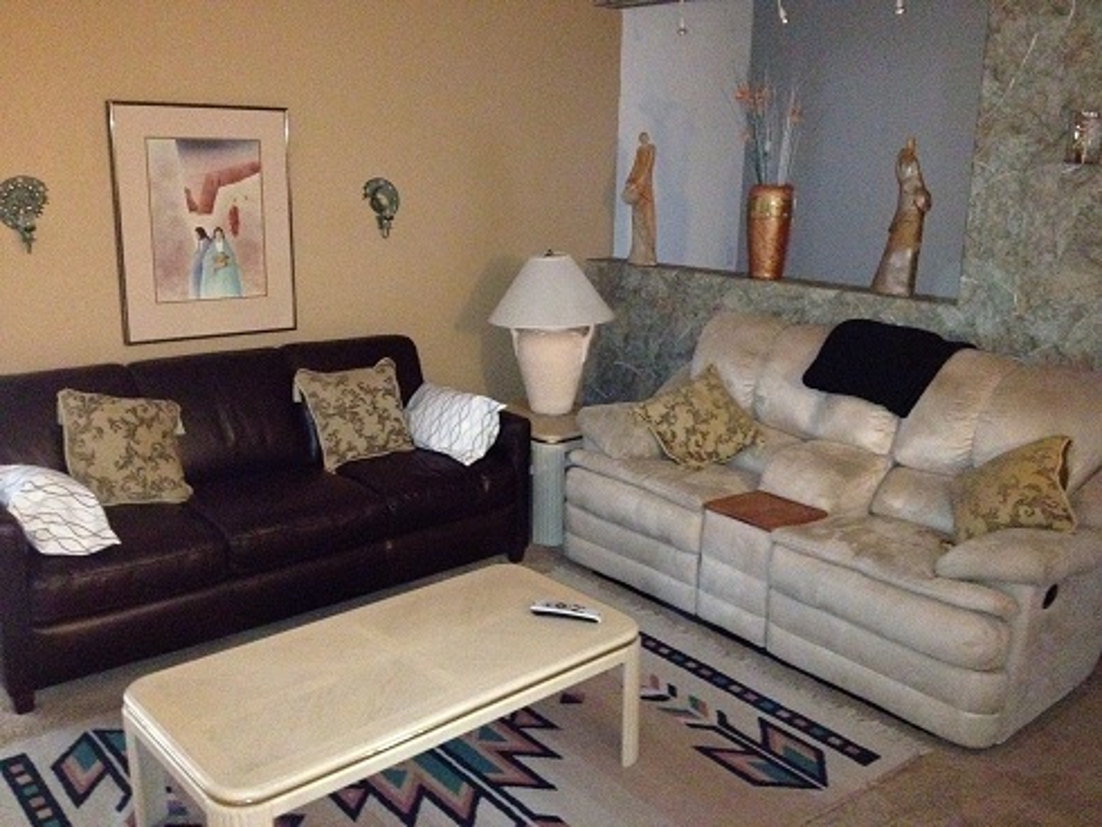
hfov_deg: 52.6
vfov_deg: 40.7
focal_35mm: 35
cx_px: 551
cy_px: 414
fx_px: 1115
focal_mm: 4.28
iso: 800
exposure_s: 1/16
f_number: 2.4
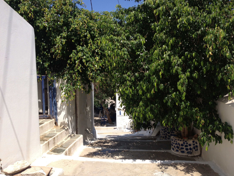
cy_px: 88
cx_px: 117
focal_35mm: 35
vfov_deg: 40.7
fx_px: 237
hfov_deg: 52.6
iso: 50
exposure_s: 1/1623
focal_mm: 4.28
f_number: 2.4
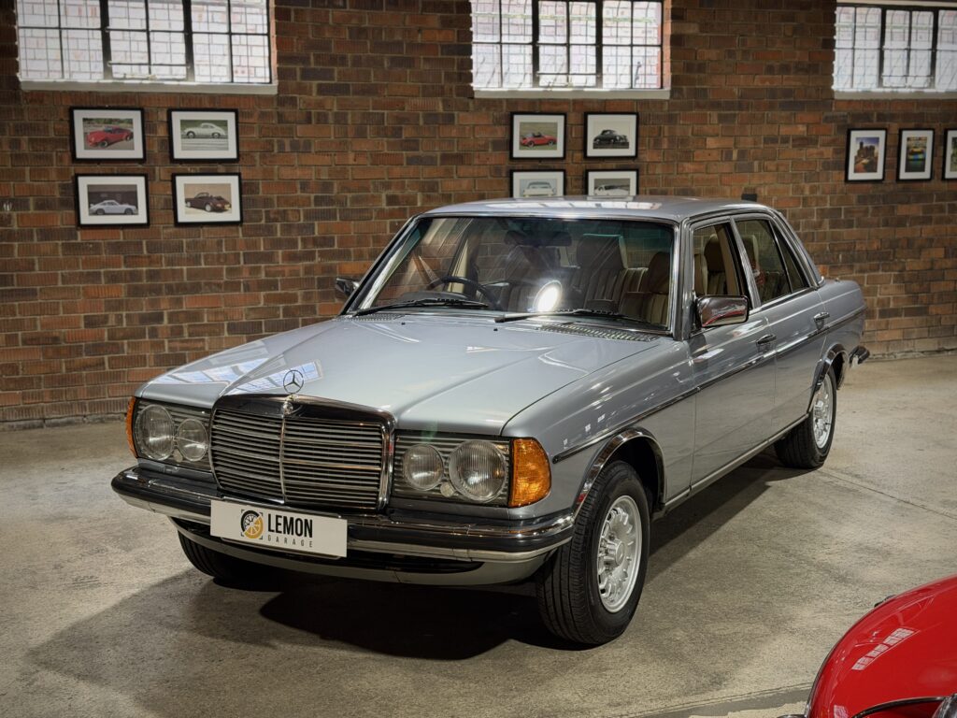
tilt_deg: -10.0
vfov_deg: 30.3
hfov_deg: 39.7
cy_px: 359
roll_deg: +0.1
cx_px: 478
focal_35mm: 48
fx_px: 1327
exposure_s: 1/50
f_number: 1.78
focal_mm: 6.76
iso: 160
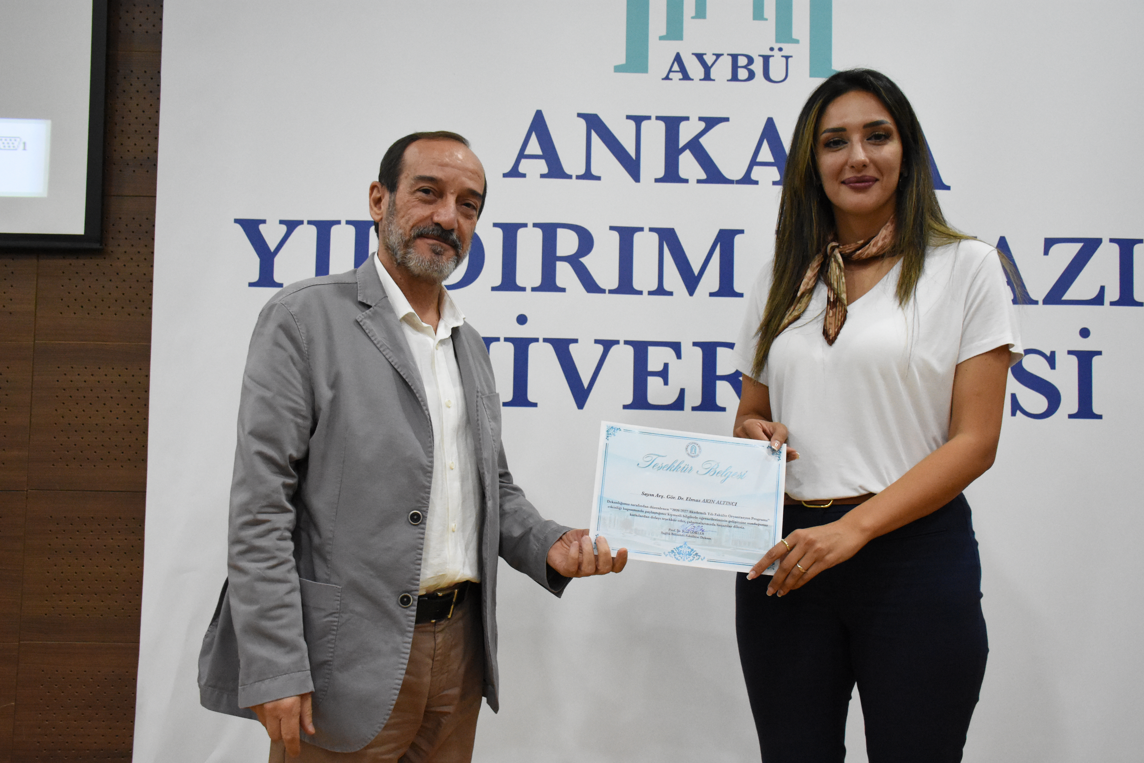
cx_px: 572
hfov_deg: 57.2
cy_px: 382
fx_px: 1049
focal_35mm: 33
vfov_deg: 40.0
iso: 5000
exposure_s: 1/100
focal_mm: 22
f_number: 5
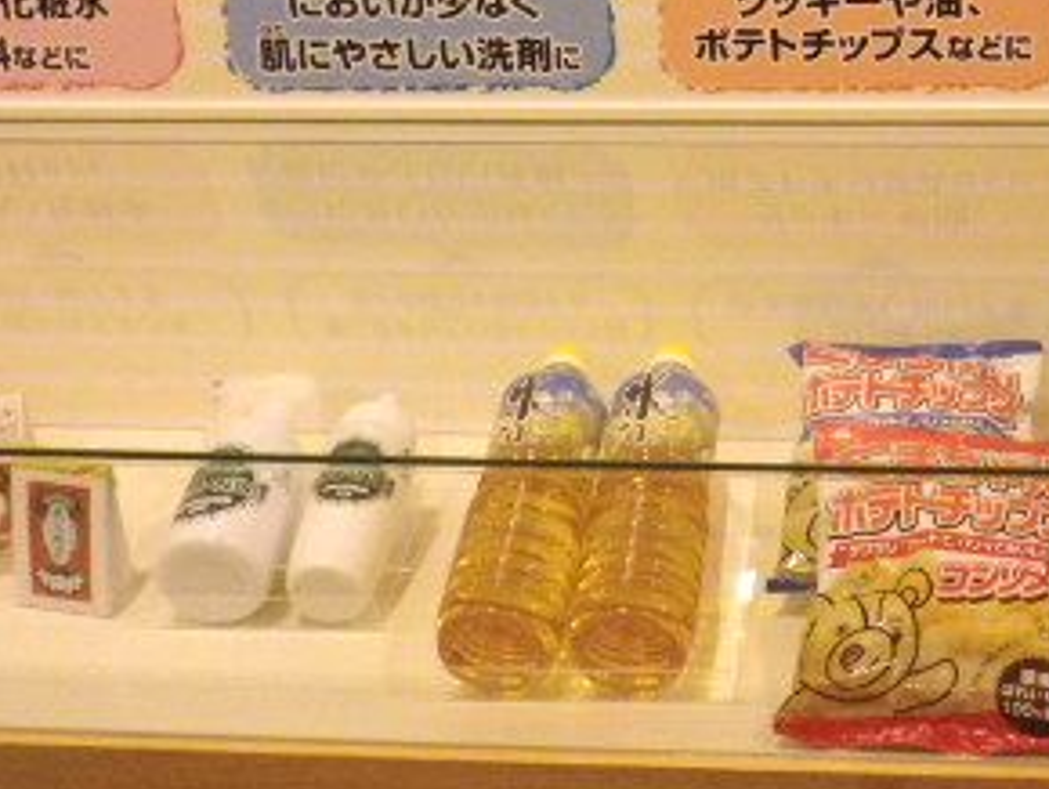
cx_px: 865
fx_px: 2275
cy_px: -51
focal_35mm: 75
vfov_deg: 19.0
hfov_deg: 25.4
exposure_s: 1/50
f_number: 3.5
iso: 640
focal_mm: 6.1
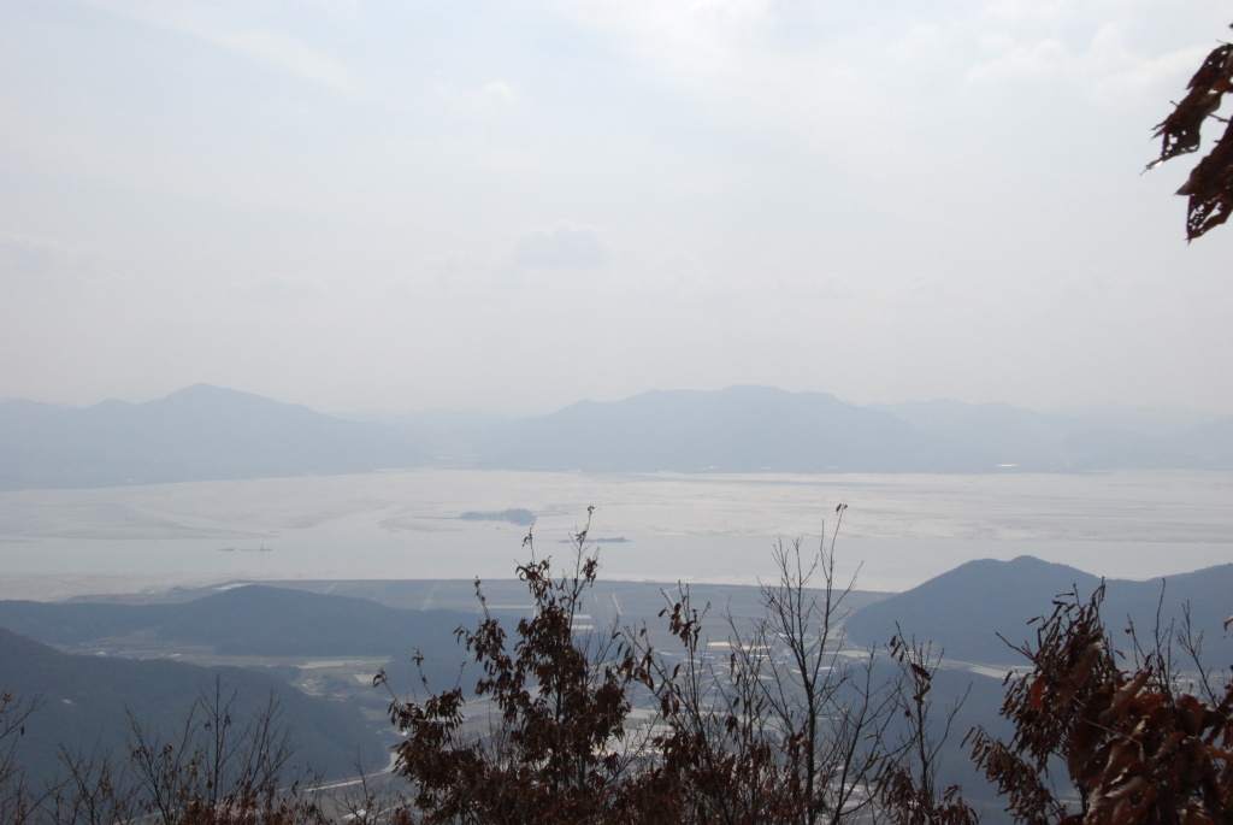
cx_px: 616
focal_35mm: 51
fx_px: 1748
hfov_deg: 38.8
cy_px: 412
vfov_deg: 26.5
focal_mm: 34
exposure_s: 1/1250
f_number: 18
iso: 800
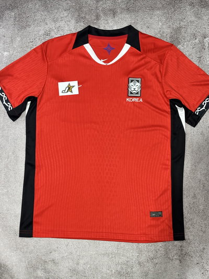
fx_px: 418
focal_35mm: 52
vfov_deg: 36.8
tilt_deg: -85.4
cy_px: 140
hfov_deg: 28.0
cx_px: 104
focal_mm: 5.96
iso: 320
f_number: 1.6
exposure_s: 1/33
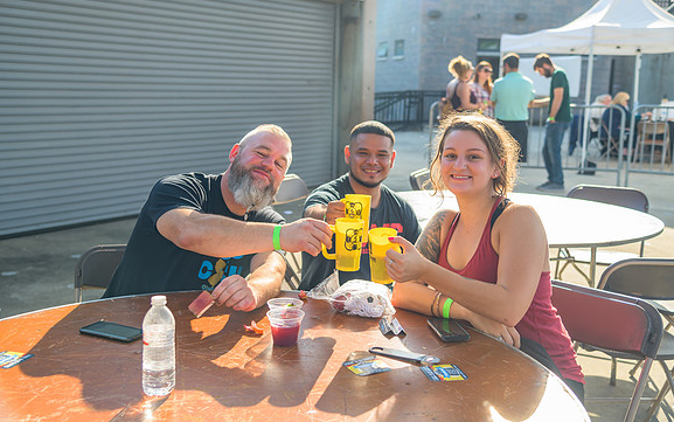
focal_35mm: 41
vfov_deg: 31.3
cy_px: 198
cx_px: 336
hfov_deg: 48.2
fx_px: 753
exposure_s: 1/200
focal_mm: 40
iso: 180
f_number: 4
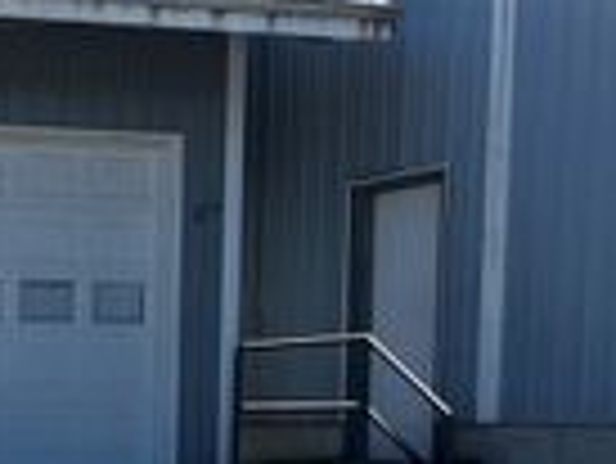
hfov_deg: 18.1
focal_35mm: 95
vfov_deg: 15.2
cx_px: -342
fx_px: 1692
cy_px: 502
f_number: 1.6
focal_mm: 5.1
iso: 50
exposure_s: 1/3049
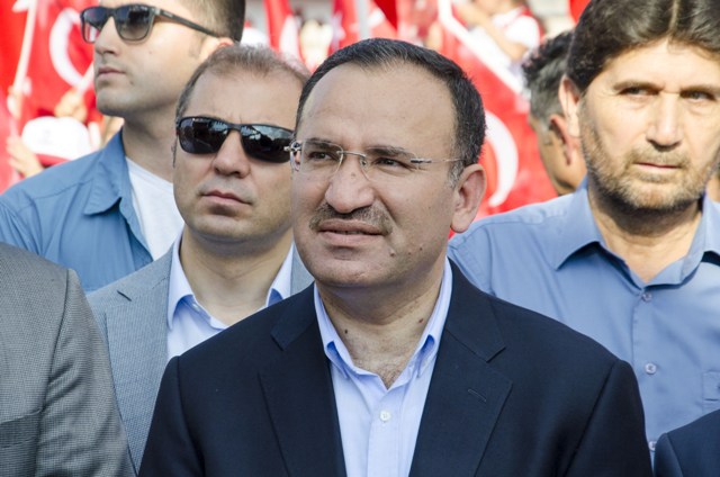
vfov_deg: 8.7
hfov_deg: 13.1
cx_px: 360
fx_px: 3144
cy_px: 238
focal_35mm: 158
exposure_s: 1/1000
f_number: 8
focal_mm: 105
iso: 640
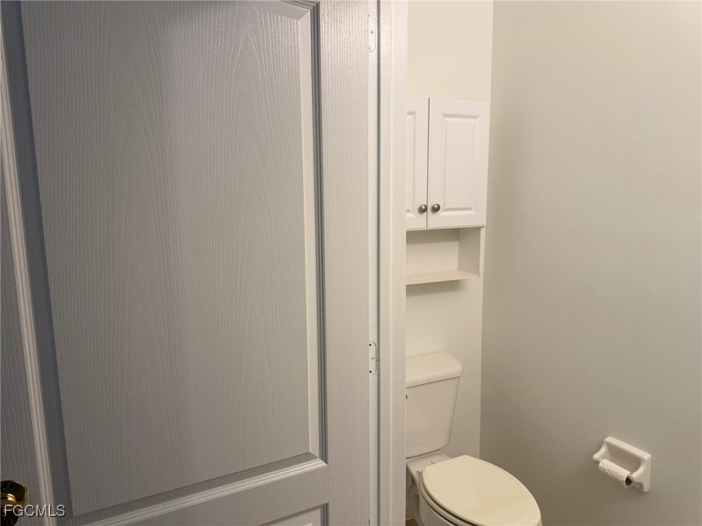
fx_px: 487
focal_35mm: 24
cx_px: 351
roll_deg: +0.4
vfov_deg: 56.8
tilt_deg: -8.4
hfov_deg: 71.6
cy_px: 263
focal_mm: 6.76
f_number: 1.78
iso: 125
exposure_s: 1/120
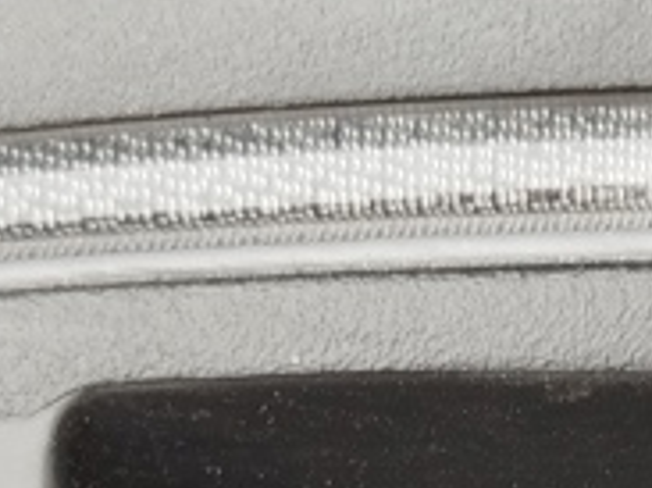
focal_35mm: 168
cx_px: 574
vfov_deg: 8.6
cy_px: 759
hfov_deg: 11.7
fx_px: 3162
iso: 80
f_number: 1.7
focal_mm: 5.31
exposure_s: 1/50
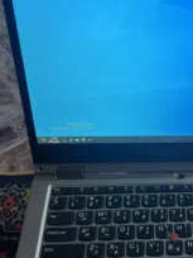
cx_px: 177
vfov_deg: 37.0
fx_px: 379
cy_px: 176
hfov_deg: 27.5
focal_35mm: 51
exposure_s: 1/50
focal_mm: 5.7
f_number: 1.5
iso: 80
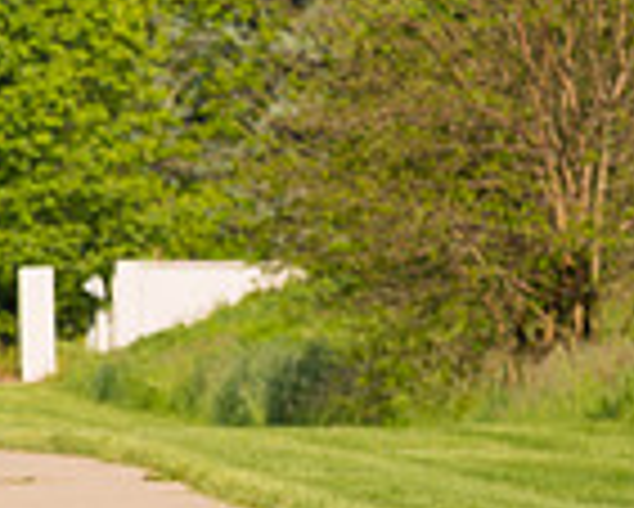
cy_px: 209
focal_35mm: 354
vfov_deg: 4.4
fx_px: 6647
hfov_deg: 5.4
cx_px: -274
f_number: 5.6
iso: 400
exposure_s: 1/2000
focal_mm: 92
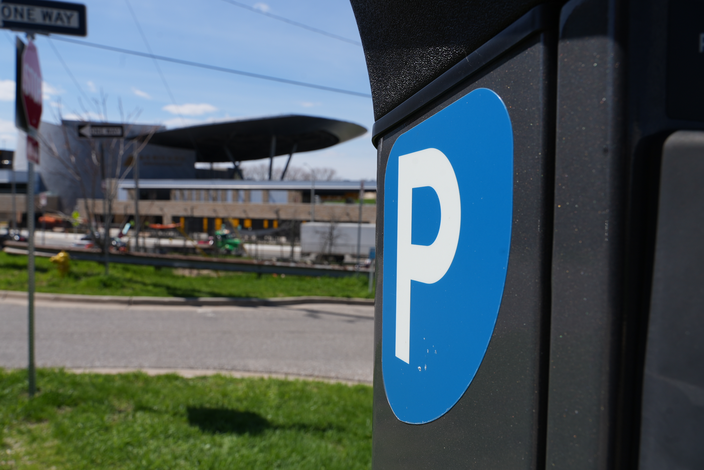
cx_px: 352
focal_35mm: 28
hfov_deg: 65.4
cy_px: 235
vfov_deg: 46.5
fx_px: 548
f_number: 10
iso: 80
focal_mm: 28
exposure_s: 1/160
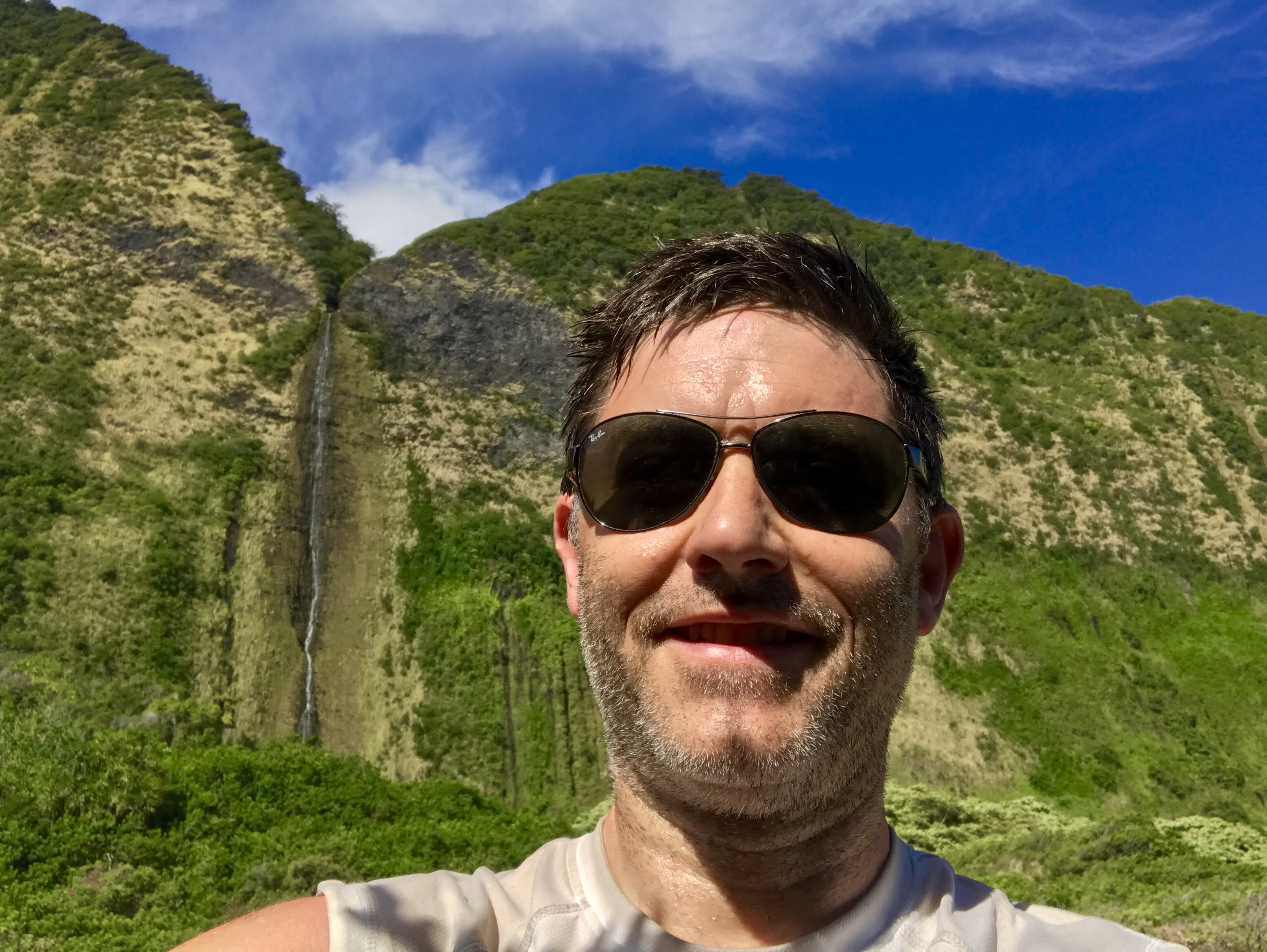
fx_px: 1172
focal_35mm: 32
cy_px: 476
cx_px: 634
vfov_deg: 44.2
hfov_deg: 56.8
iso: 25
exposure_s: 1/972
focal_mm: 2.87
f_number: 2.2
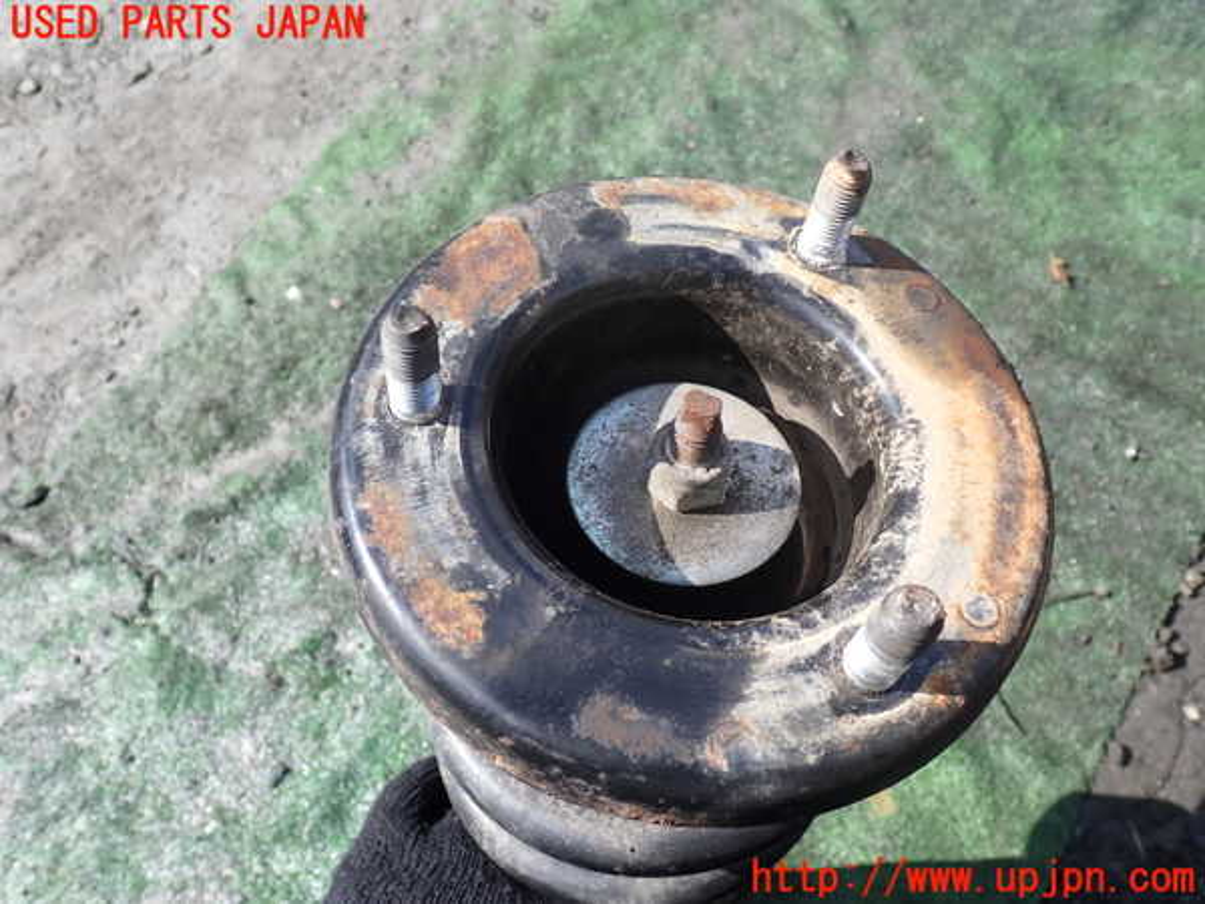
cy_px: 452
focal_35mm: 30
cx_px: 602
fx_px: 1044
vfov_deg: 46.8
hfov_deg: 60.0
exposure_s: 1/500
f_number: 3.2
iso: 100
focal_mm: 5.4
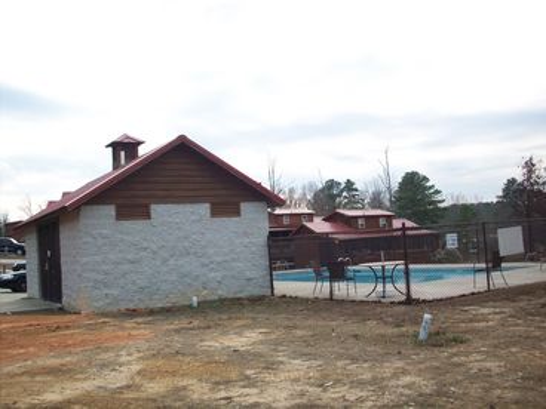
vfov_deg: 38.7
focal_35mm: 37
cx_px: 273
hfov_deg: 50.1
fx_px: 584
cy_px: 204
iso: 80
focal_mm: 6.2
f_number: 5.6
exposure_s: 1/193
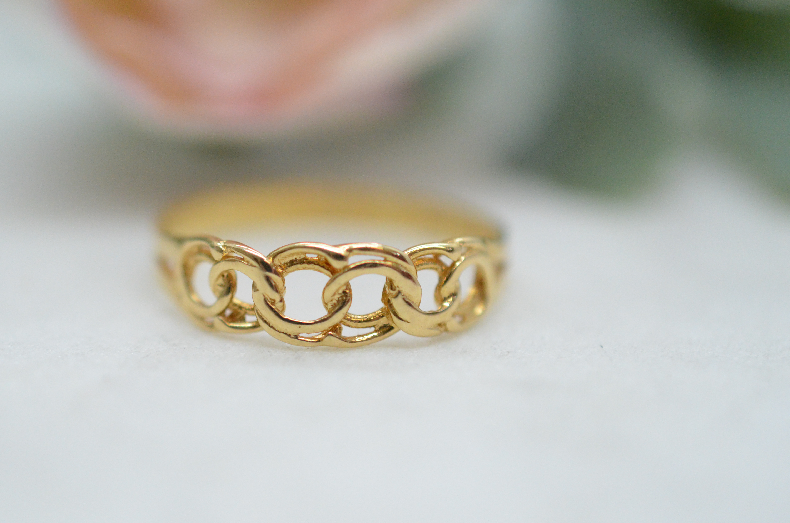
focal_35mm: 78
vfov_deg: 17.4
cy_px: 277
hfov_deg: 26.0
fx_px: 1708
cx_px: 324
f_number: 4
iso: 3200
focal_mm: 40
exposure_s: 1/2000
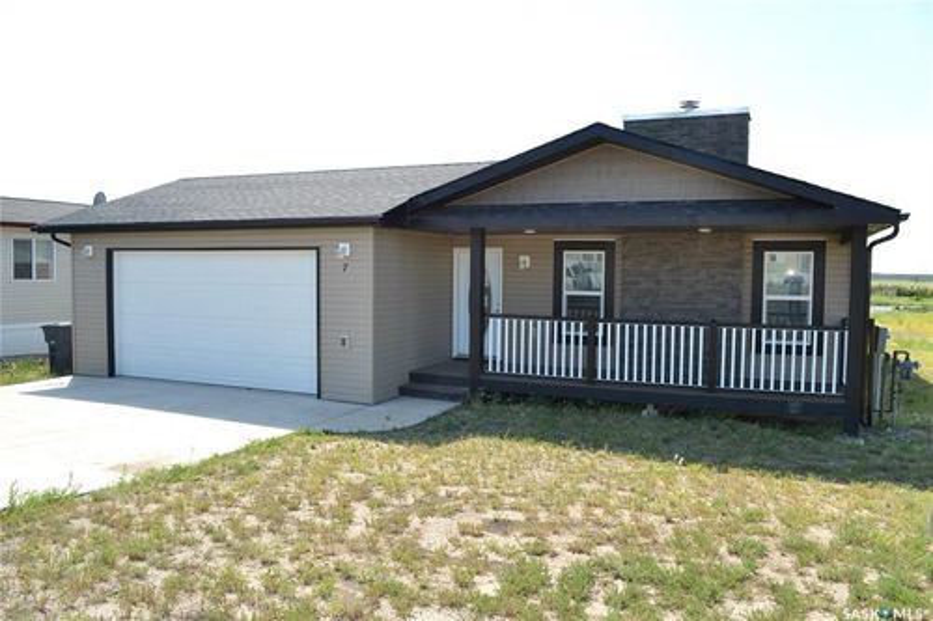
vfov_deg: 47.9
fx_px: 699
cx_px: 466
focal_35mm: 27
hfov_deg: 67.4
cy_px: 310
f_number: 8
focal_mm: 18
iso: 100
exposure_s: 1/125
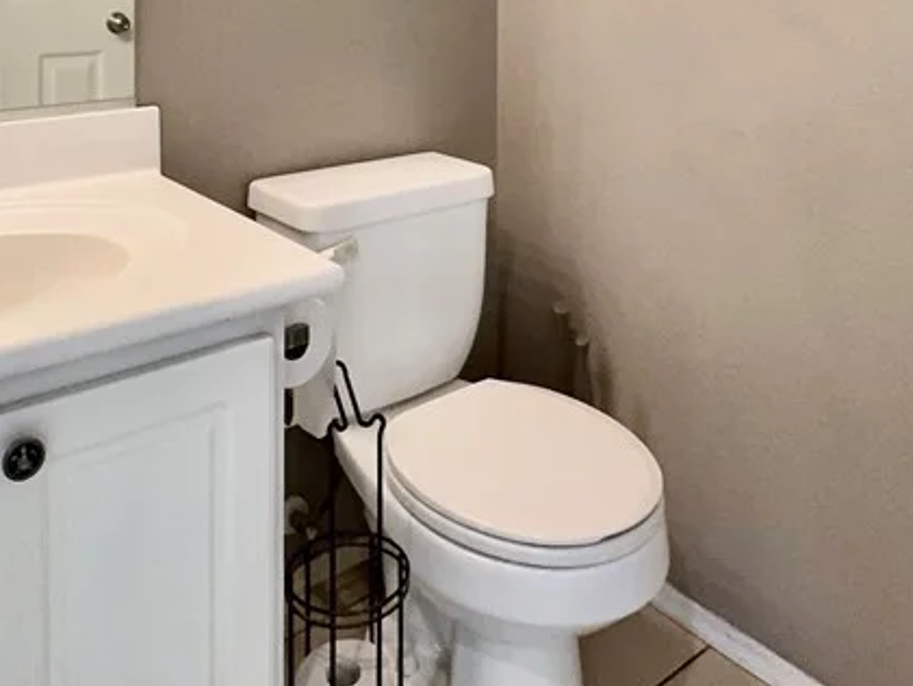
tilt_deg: -0.1
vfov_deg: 36.0
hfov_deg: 53.9
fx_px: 897
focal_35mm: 34
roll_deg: -0.7
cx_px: 446
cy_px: -55
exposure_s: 1/60
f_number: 2.2
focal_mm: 2.22
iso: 320
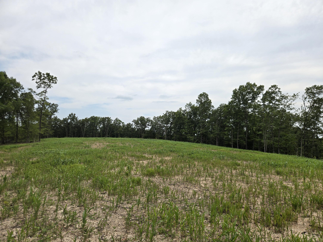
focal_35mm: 23
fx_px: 215
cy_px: 121
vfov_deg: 58.9
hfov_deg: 73.9
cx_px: 162
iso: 25
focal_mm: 5.4
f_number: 1.8
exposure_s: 1/1879
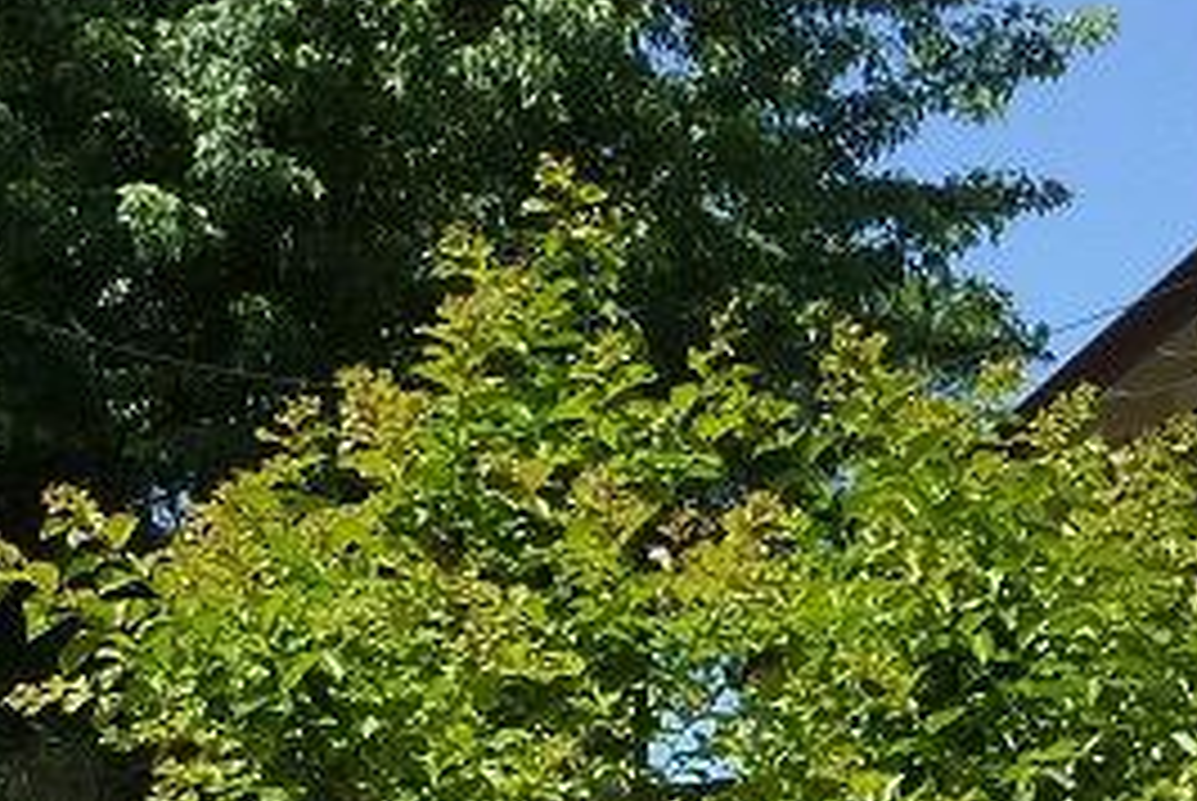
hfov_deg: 20.0
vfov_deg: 12.7
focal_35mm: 100
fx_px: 3329
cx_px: 1048
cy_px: 1372
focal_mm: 4.1
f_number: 5
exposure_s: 1/400
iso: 125
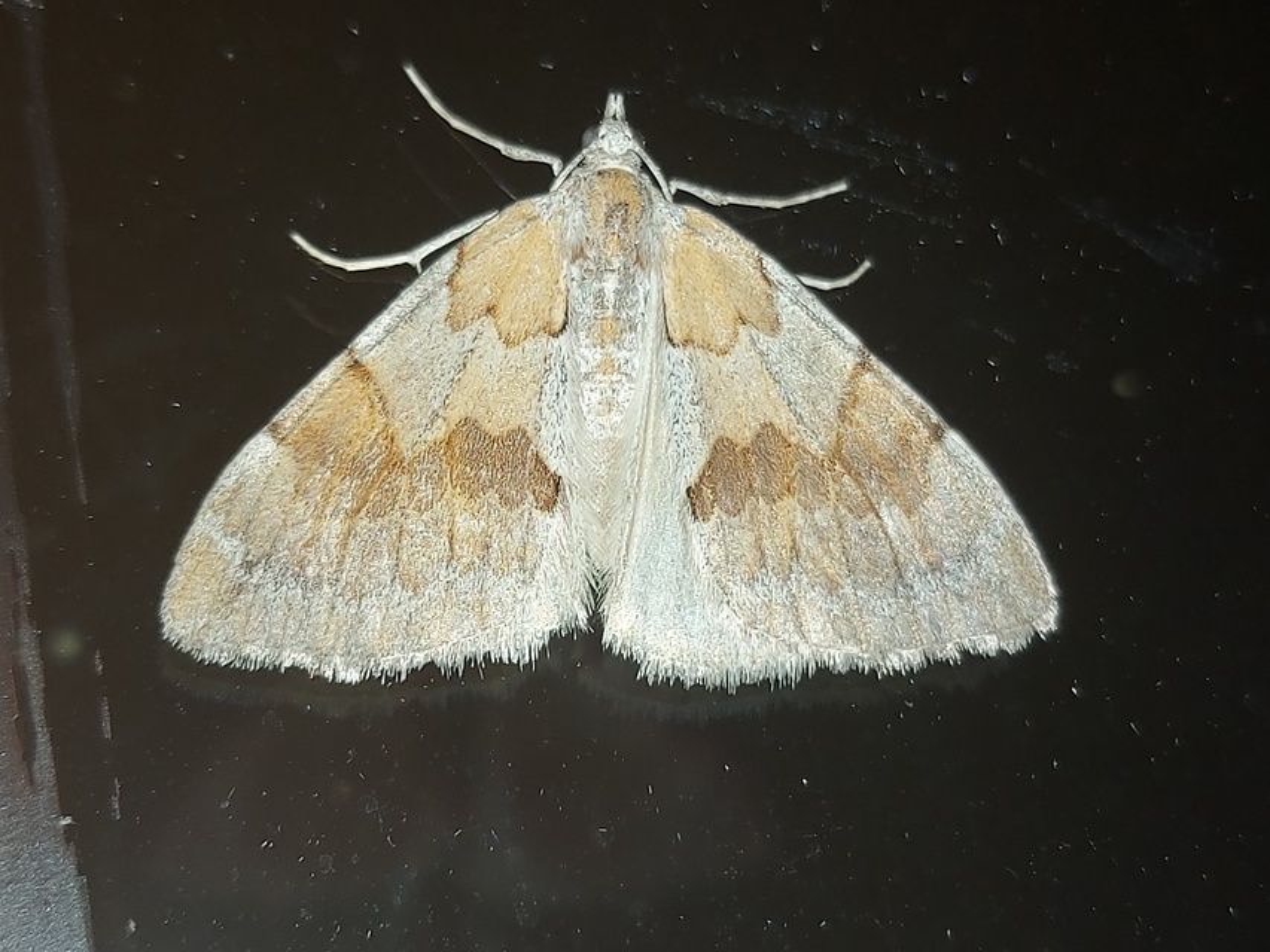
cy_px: 476
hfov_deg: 71.6
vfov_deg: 56.8
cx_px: 635
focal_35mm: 24
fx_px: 881
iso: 32
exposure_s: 1/148
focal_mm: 5.23
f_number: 1.8
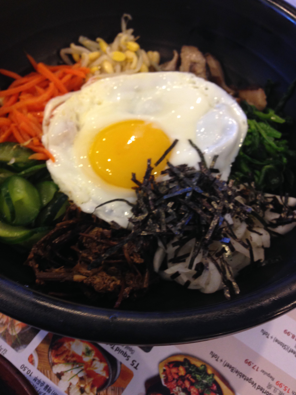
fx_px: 376
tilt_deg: -57.3
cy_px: 198
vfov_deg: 55.4
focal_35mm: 33
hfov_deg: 42.9
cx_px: 148
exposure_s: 1/20
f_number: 2.4
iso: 100
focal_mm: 4.12
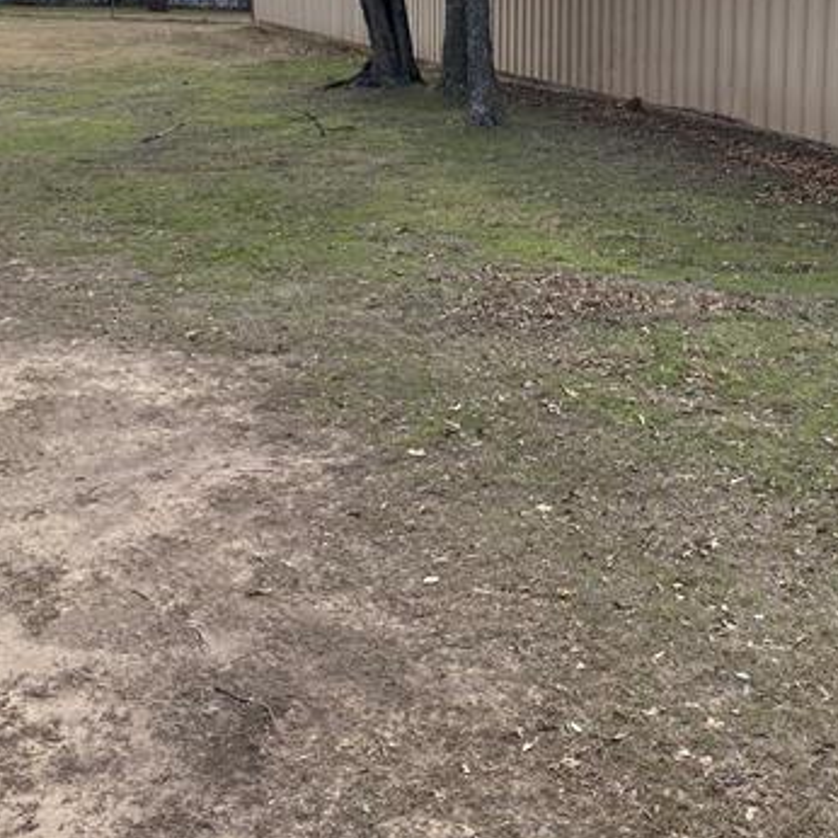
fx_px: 1397
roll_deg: +0.0
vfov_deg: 32.5
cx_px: 559
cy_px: 165
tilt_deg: -8.3
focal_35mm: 51
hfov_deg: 33.1
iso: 32
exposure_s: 1/1701
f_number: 1.8
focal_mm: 4.25
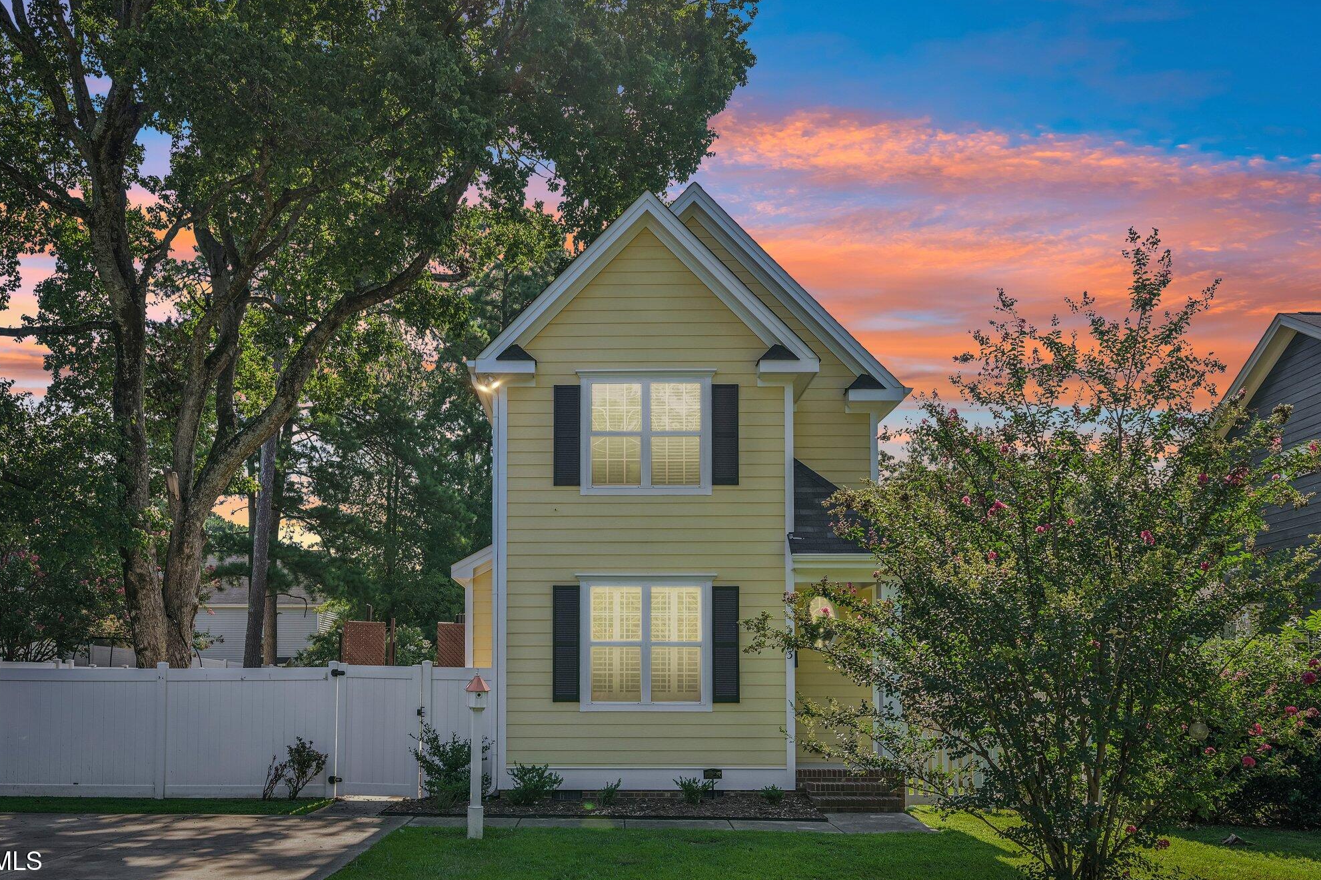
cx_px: 651
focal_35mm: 31
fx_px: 1137
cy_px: 448
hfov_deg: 60.3
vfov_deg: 42.3
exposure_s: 1/100
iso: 100
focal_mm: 30
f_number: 8
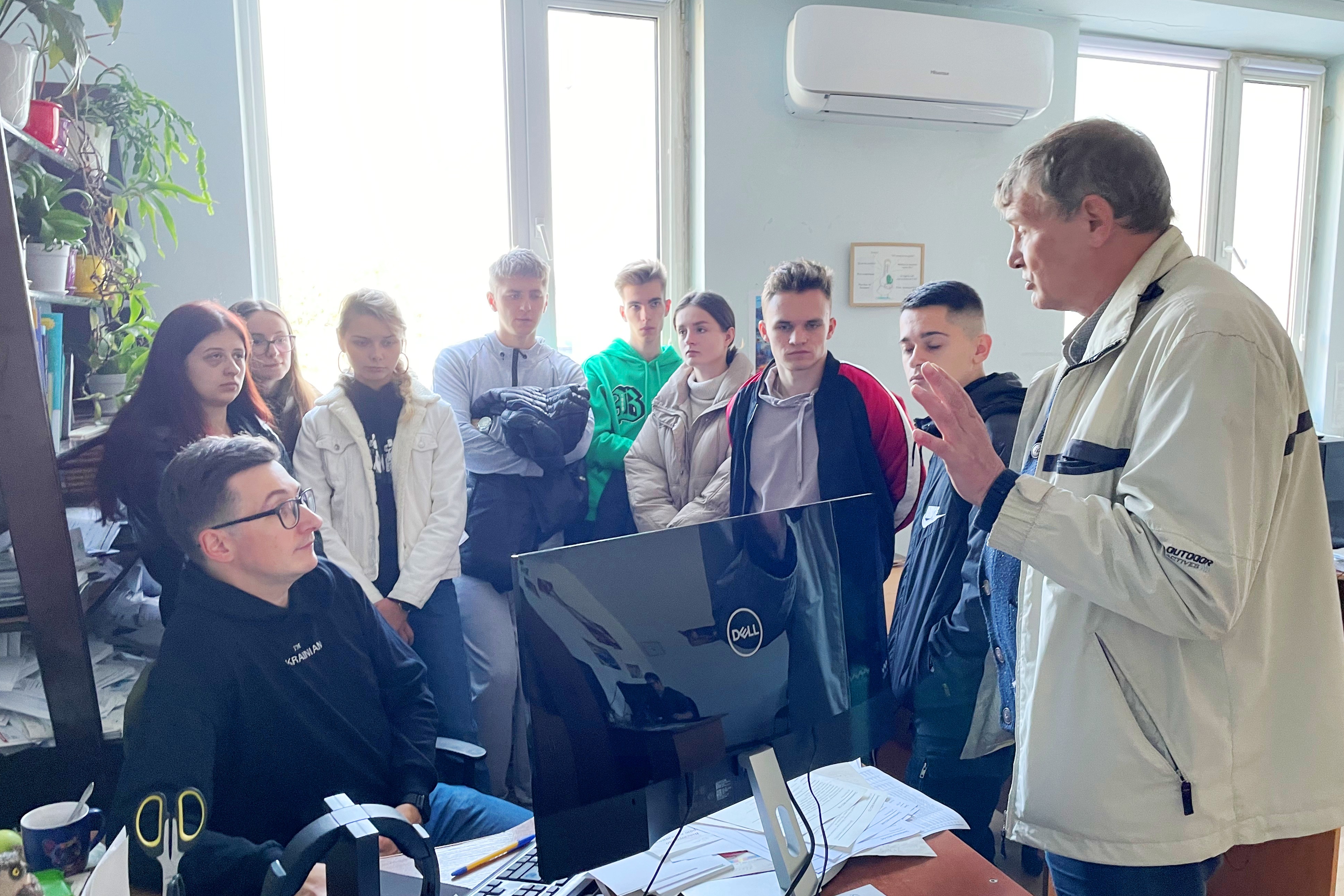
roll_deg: +1.0
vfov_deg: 46.4
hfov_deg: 65.5
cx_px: 692
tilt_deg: -6.4
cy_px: 483
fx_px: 1045
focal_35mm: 28
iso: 160
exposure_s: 1/60
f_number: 1.6
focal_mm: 4.2
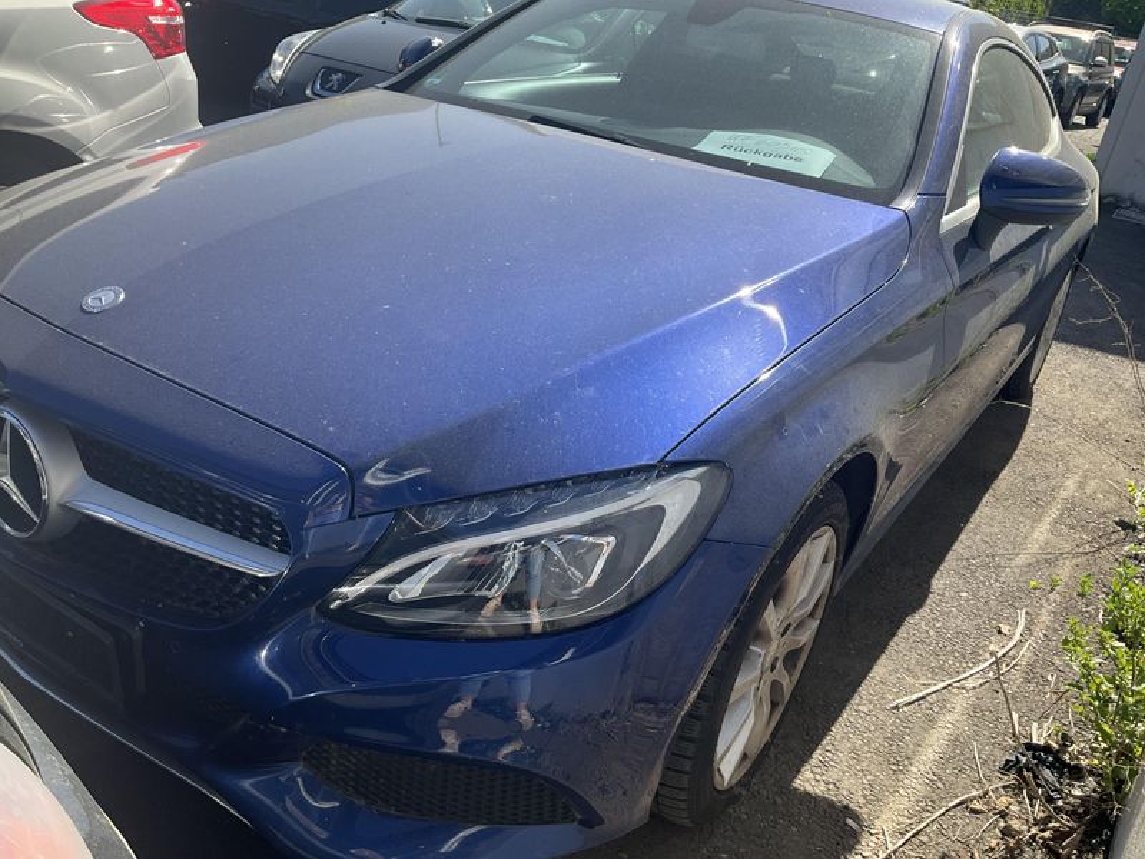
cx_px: 572
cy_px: 430
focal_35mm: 29
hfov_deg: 61.7
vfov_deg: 48.2
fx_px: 959
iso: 25
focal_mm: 3
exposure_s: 1/898
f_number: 1.8
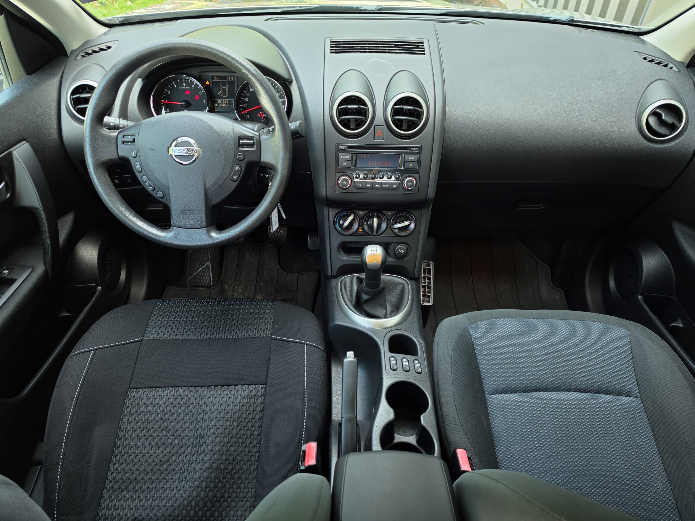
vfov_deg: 58.9
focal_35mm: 23
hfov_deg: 73.9
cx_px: 348
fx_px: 462
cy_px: 260
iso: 50
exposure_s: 1/180
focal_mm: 6.5
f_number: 1.4
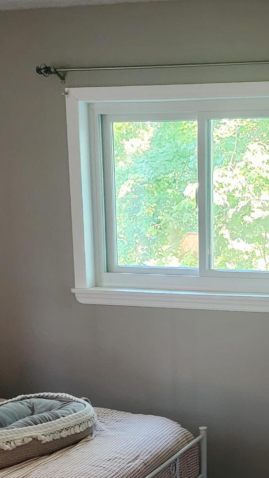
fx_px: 824
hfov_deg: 18.1
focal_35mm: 65
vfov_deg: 31.4
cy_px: 390
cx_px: 264
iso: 1000
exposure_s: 1/120
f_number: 1.8
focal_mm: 6.4
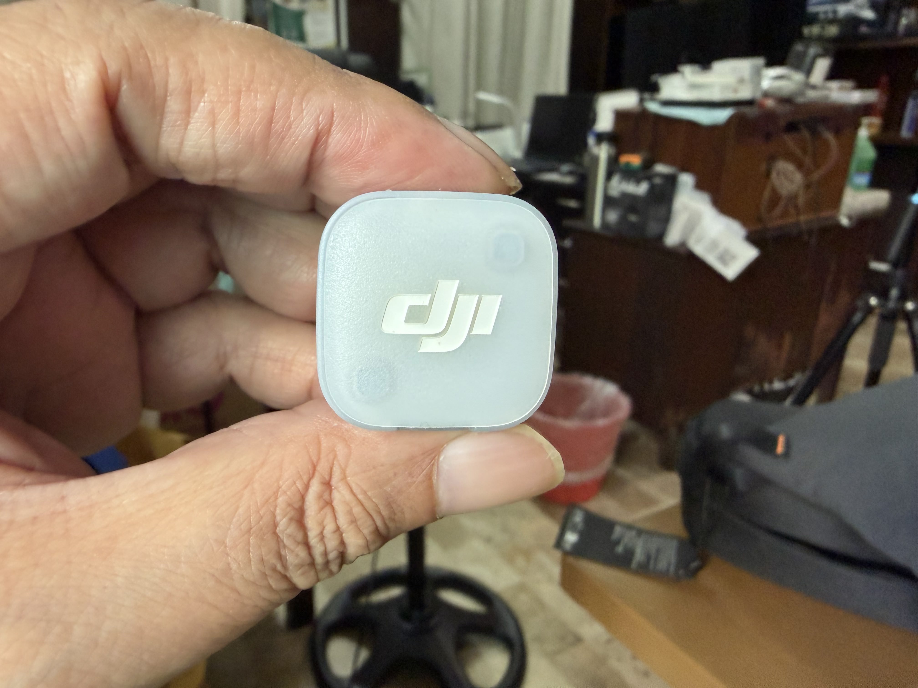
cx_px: 459
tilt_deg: -21.5
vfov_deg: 56.8
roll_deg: +2.2
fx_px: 636
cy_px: 344
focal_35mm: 24
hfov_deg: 71.6
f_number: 2.2
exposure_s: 1/60
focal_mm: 2.22
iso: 320
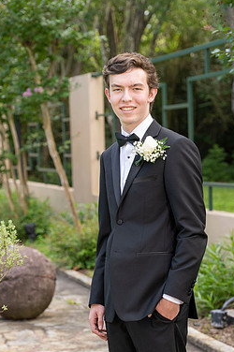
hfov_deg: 13.3
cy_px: 190
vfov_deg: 19.8
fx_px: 1006
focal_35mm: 103
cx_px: 131
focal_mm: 86
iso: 500
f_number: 5
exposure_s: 1/200
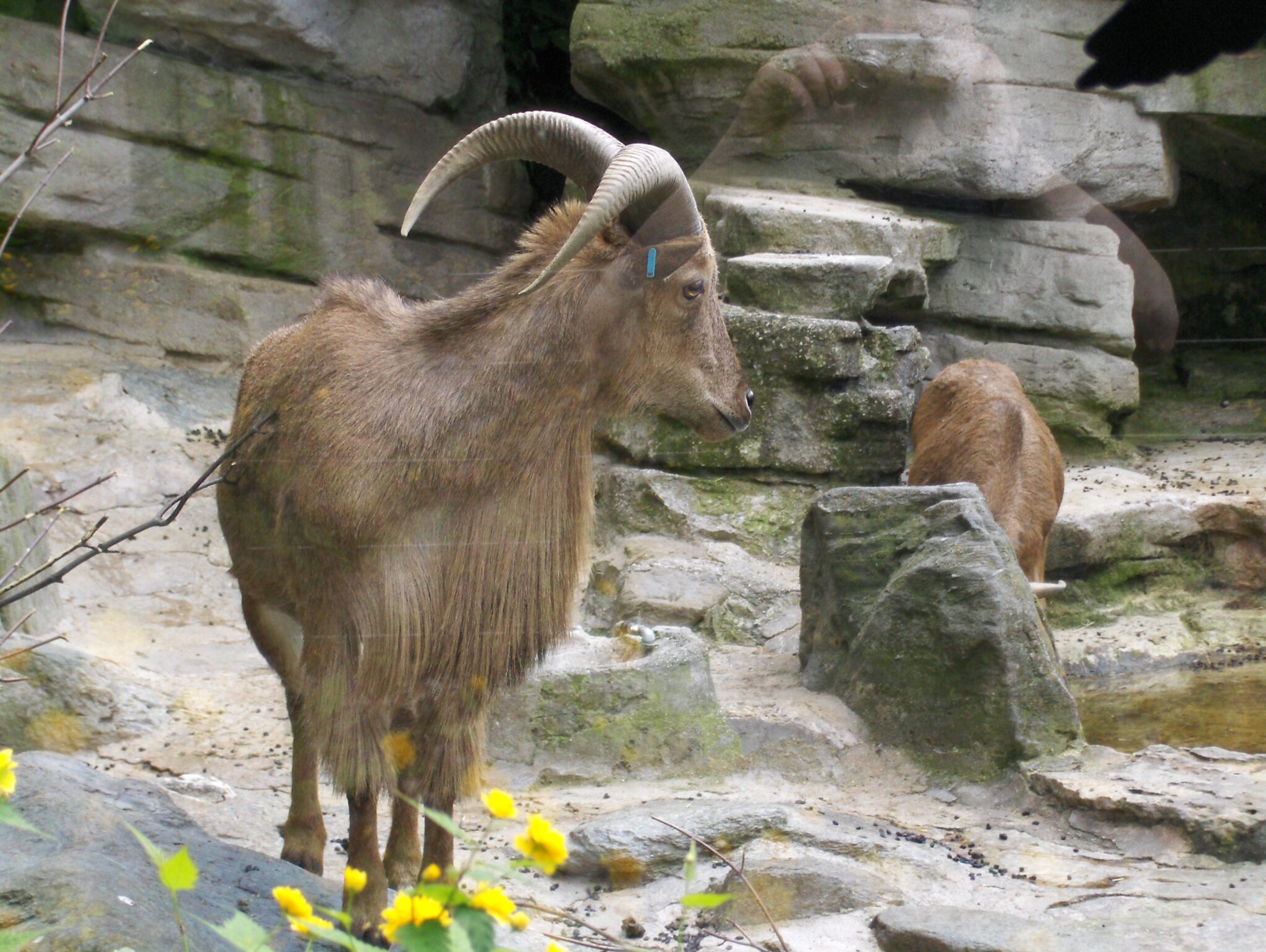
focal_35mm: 105
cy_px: 476
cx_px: 633
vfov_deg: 14.1
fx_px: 3845
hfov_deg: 18.7
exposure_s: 1/171
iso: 200
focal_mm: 22.5
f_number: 5
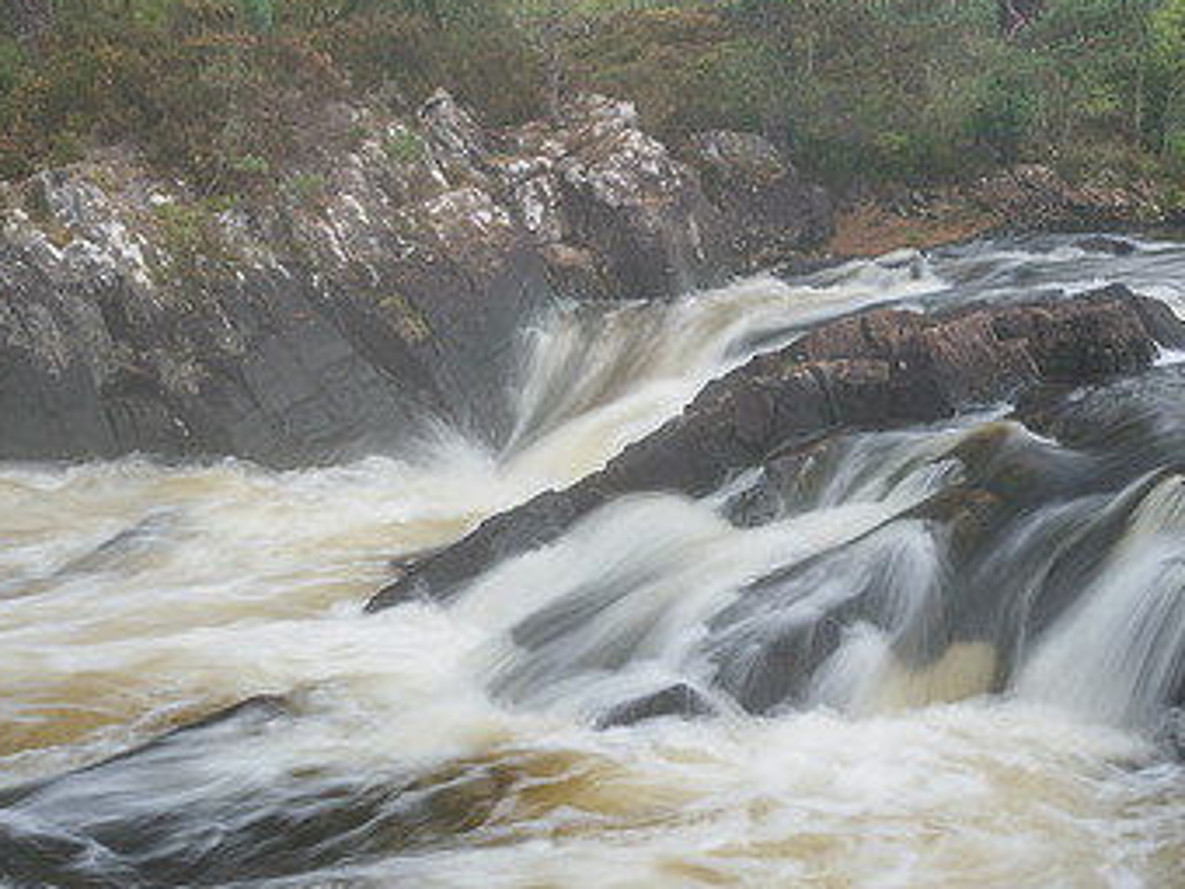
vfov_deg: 34.3
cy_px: 678
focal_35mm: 41
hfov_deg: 45.6
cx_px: 690
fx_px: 1404
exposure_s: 1/4
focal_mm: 12
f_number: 7.1
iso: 400
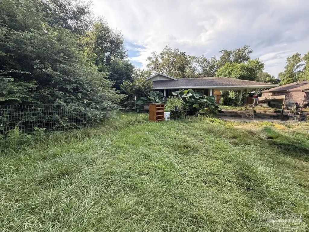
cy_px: 116
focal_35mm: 14
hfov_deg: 102.1
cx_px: 154
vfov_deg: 85.7
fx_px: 125
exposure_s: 1/234
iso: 64
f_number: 2.2
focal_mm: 2.22
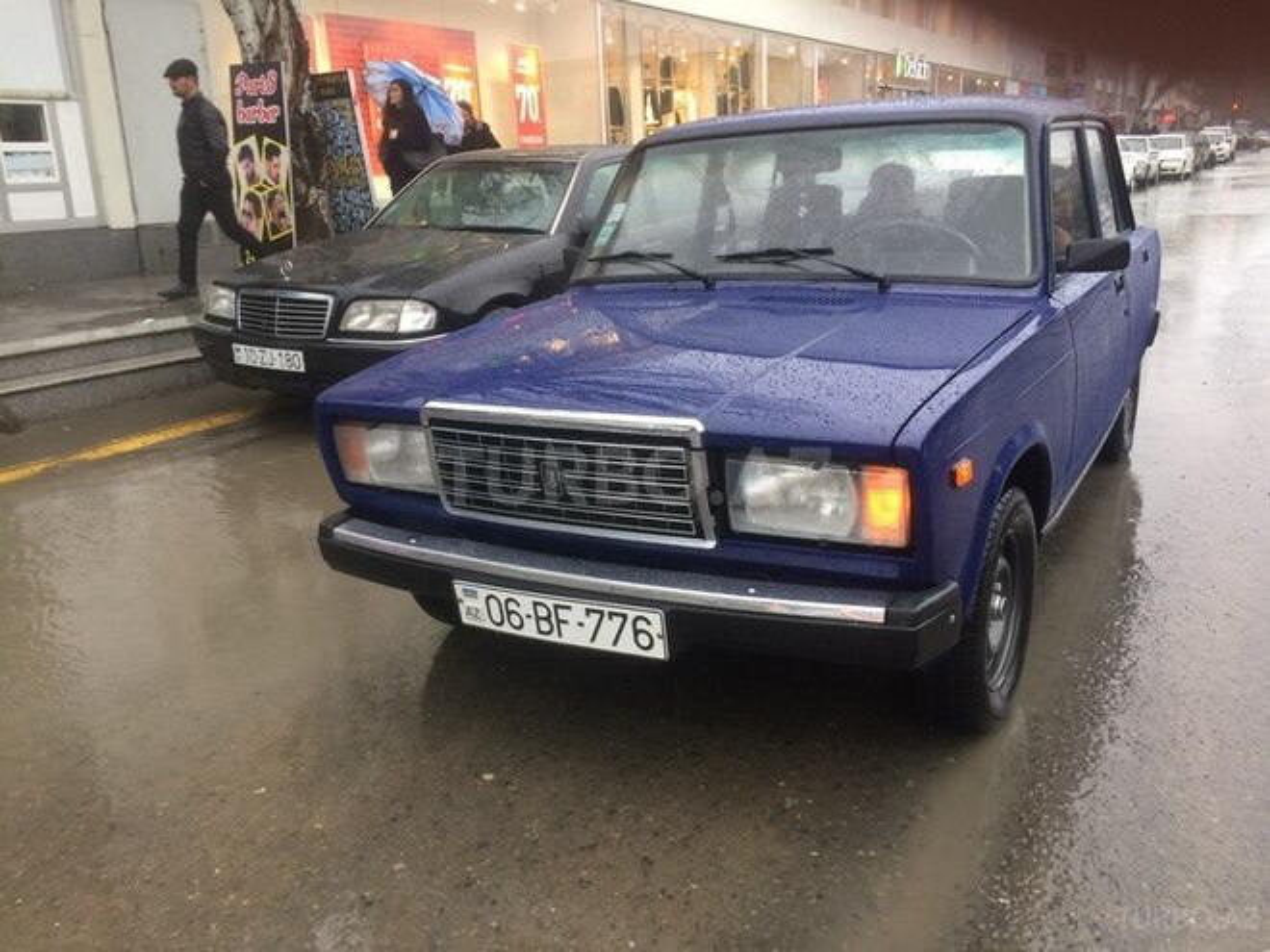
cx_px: 635
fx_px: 1064
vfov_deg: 48.2
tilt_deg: -16.5
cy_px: 476
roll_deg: +1.9
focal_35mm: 29
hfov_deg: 61.7
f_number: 2.2
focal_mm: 4.15
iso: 32
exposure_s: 1/33
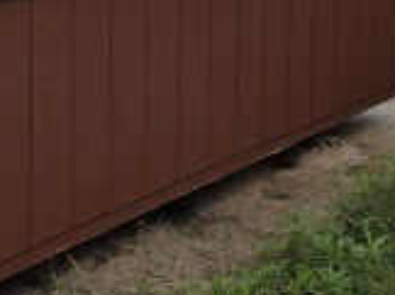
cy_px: -119
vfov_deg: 15.2
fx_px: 1037
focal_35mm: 91
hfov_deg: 20.0
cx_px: -100
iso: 80
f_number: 1.7
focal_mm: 6.3
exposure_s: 1/3972
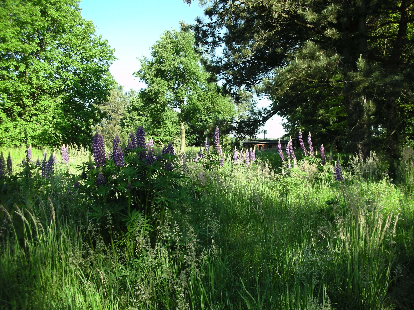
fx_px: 419
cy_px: 155
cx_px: 207
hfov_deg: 52.6
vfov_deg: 40.7
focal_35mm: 35
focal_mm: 5.8
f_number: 3
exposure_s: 1/164
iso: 50
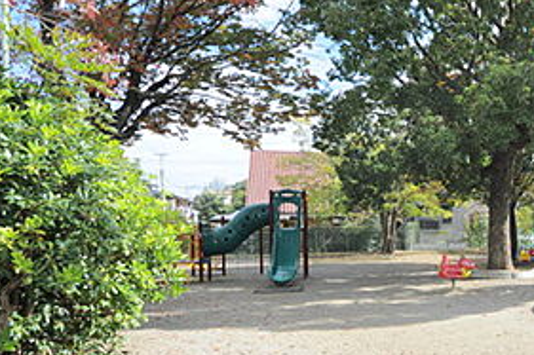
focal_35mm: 32
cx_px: 456
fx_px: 474
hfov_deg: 53.2
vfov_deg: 40.5
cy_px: 241
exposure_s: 1/200
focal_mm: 10
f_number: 7.1
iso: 200
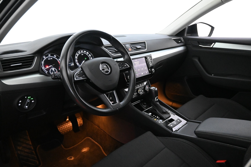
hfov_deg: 63.2
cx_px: 126
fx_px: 204
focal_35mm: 29
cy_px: 84
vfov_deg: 44.6
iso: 6400
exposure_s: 1/30
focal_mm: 19.5
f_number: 3.8
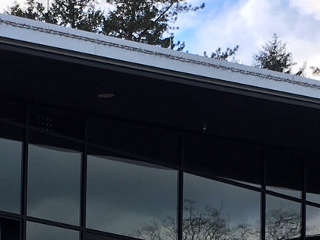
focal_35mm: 139
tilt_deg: +4.7
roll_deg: -1.3
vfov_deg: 10.3
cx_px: 102
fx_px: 1284
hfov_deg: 14.2
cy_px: 344
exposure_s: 1/705
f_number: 2.2
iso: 25
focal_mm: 4.15
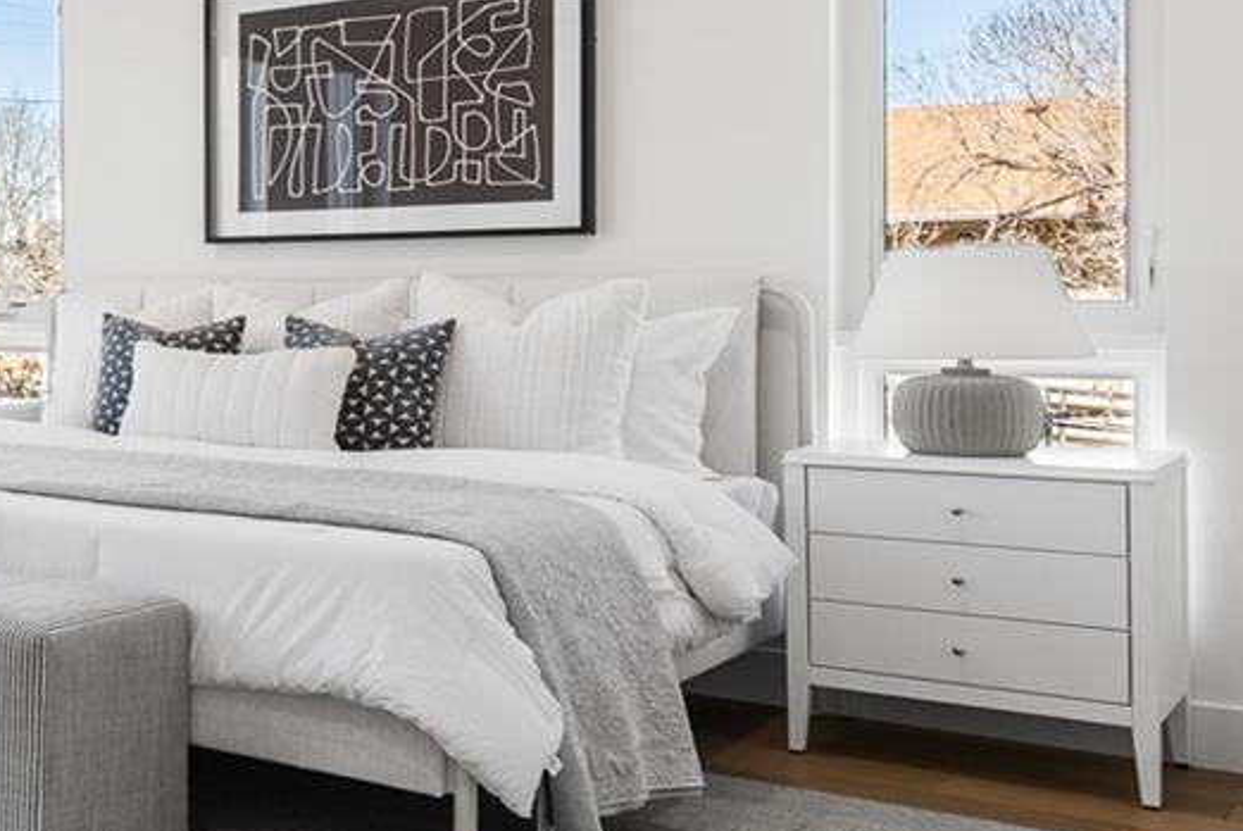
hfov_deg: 29.0
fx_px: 1693
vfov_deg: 27.5
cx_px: -526
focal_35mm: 49
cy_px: 310
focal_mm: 16
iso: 200
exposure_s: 1/400
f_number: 8
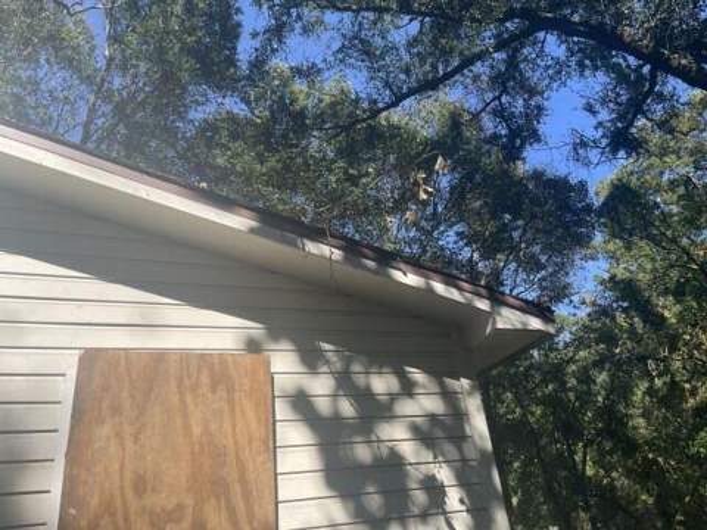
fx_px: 531
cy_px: 265
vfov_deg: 53.1
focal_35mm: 26
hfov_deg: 67.3
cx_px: 354
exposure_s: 1/1742
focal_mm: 4.2
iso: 32
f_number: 1.6
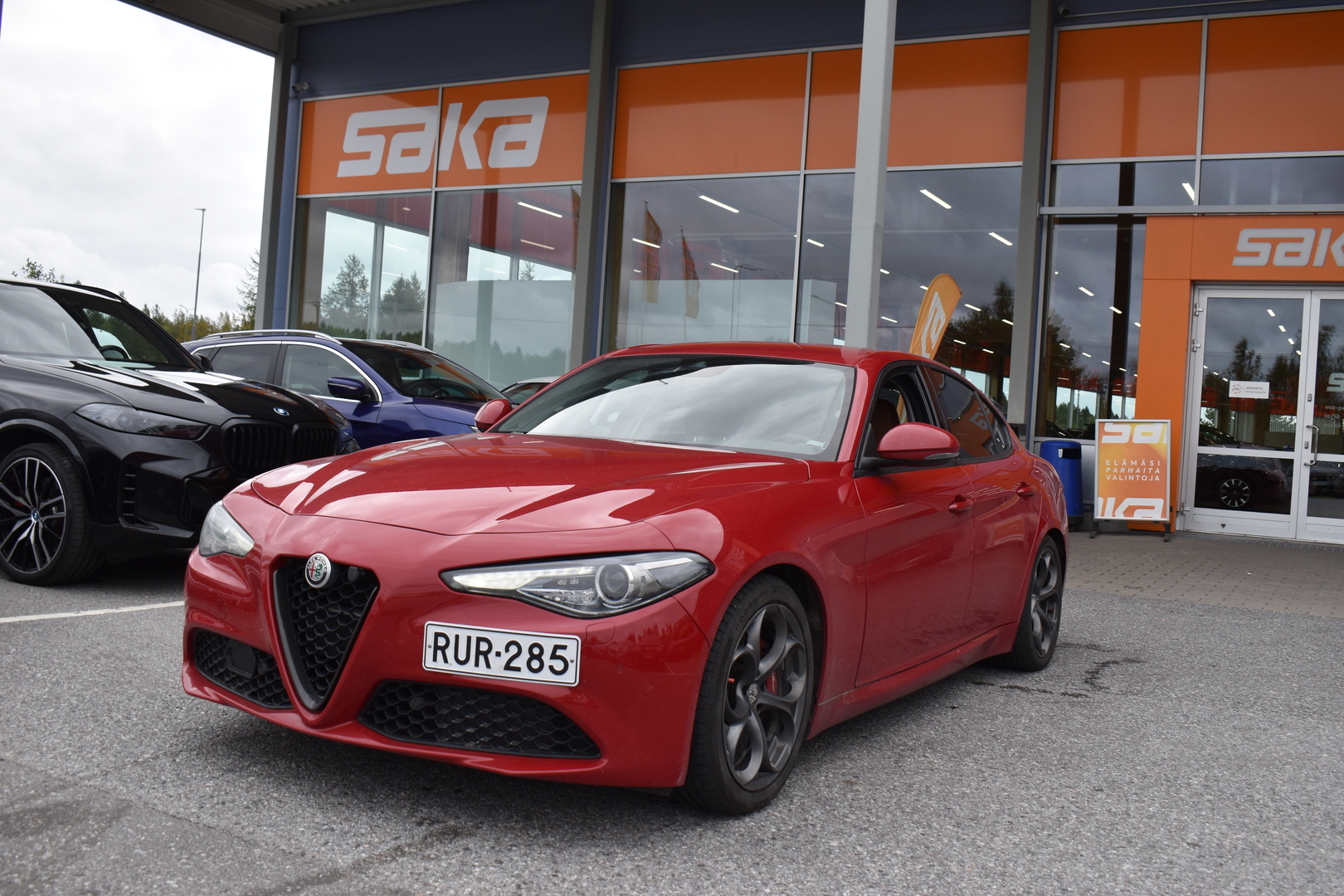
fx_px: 1288
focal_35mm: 34
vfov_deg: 38.4
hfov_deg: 55.1
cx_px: 672
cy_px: 448
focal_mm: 23
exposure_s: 1/350
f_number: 8
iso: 200
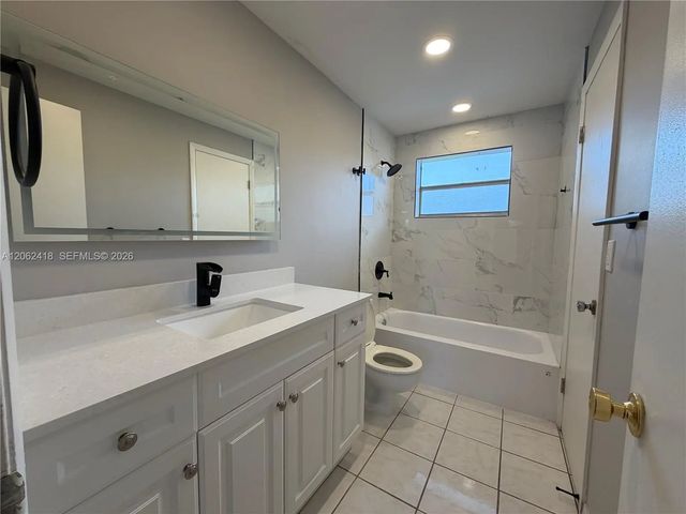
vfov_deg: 85.7
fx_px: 277
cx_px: 343
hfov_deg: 102.1
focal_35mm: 14
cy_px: 257
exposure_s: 1/120
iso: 125
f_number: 2.2
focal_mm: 2.22
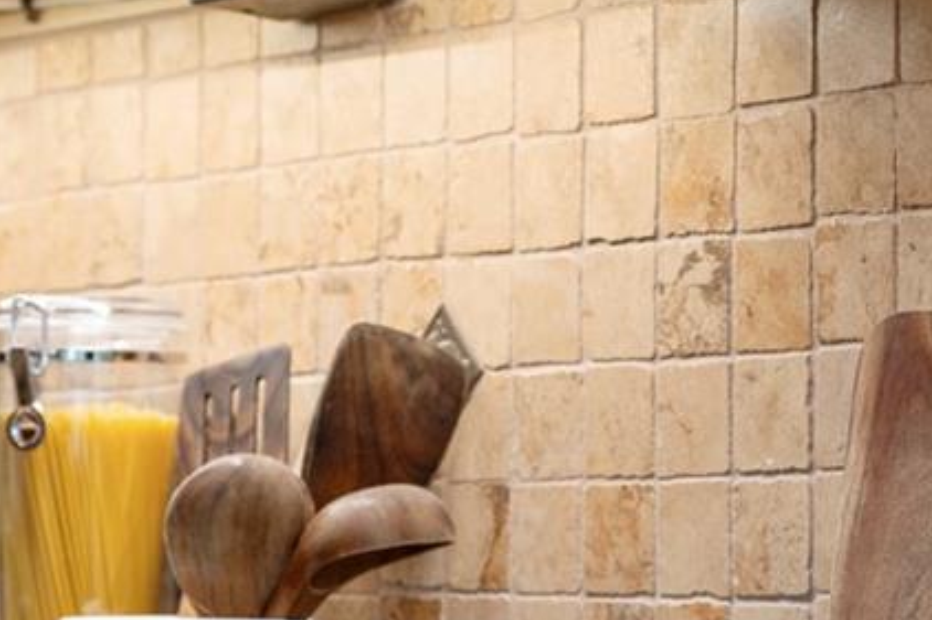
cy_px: 600
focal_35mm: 186
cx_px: 406
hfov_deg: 11.1
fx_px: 4813
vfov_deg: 7.4
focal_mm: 49
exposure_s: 1/50
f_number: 2.8
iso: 400
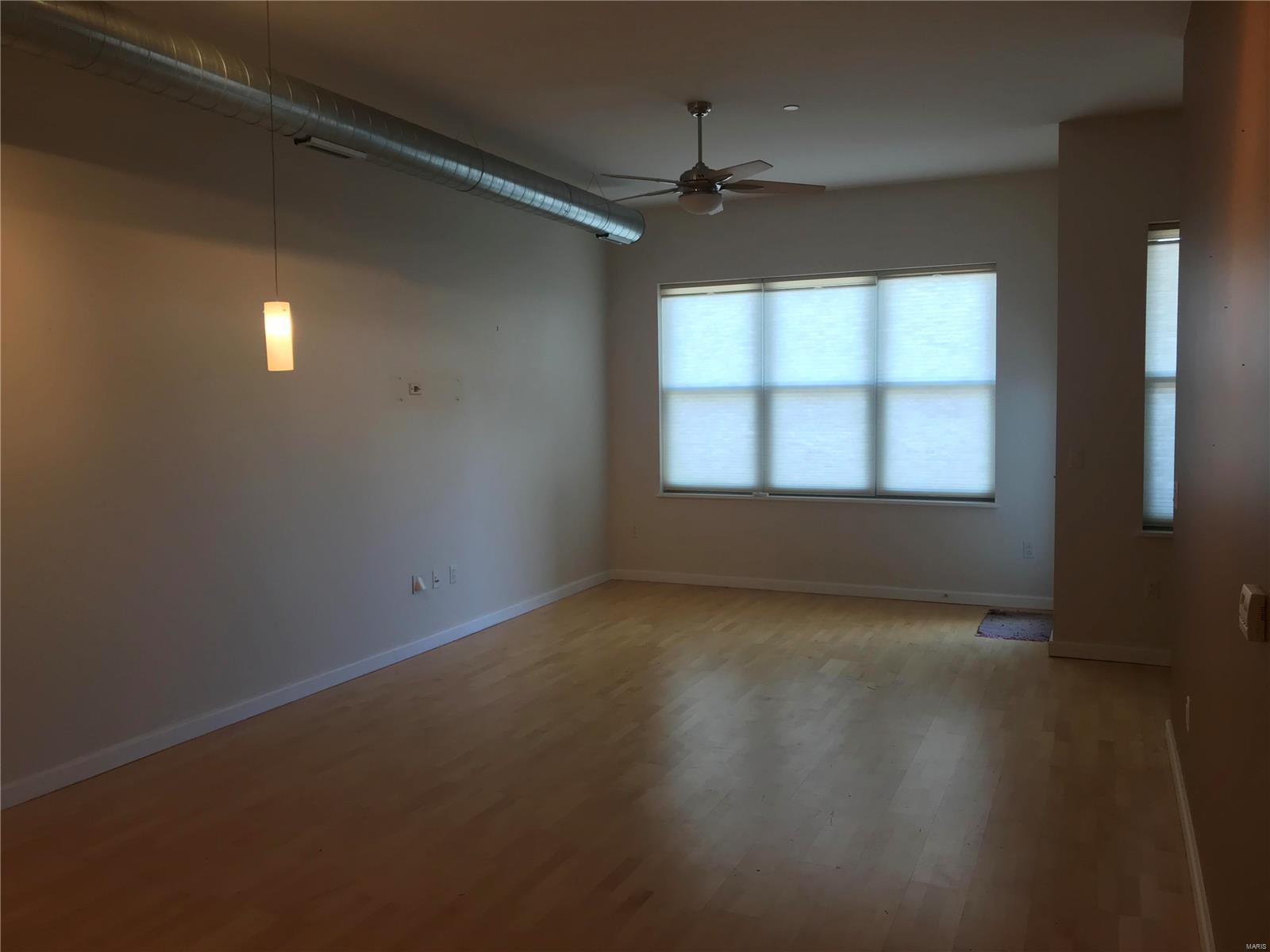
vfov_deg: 49.7
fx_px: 1027
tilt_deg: -3.3
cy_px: 476
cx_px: 635
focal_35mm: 28
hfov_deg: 63.4
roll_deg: -1.2
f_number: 1.8
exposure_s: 1/60
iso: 32
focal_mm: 3.99
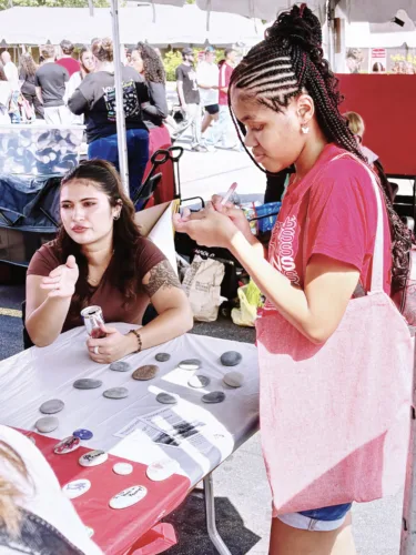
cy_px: 278
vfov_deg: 67.3
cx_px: 208
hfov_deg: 53.1
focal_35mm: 26
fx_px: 417
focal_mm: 6
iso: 50
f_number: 1.6
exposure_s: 1/1550
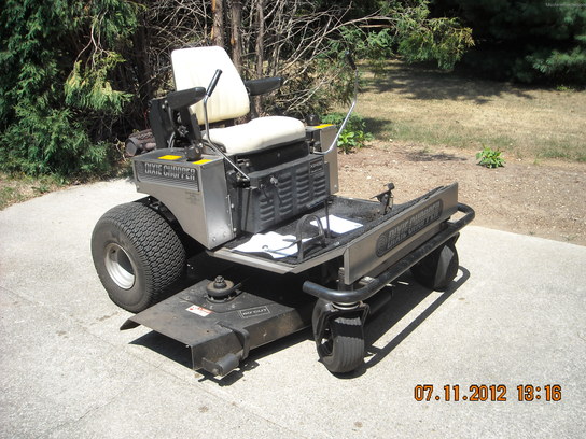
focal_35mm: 35
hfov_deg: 52.6
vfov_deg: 40.7
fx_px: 593
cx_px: 293
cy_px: 220
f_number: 5.6
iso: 64
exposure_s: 1/161
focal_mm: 5.7
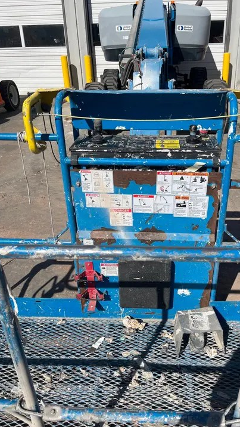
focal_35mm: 29
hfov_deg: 40.0
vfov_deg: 66.1
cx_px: 147
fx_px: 328
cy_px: 216
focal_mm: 5.1
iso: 50
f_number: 1.6
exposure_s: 1/6173
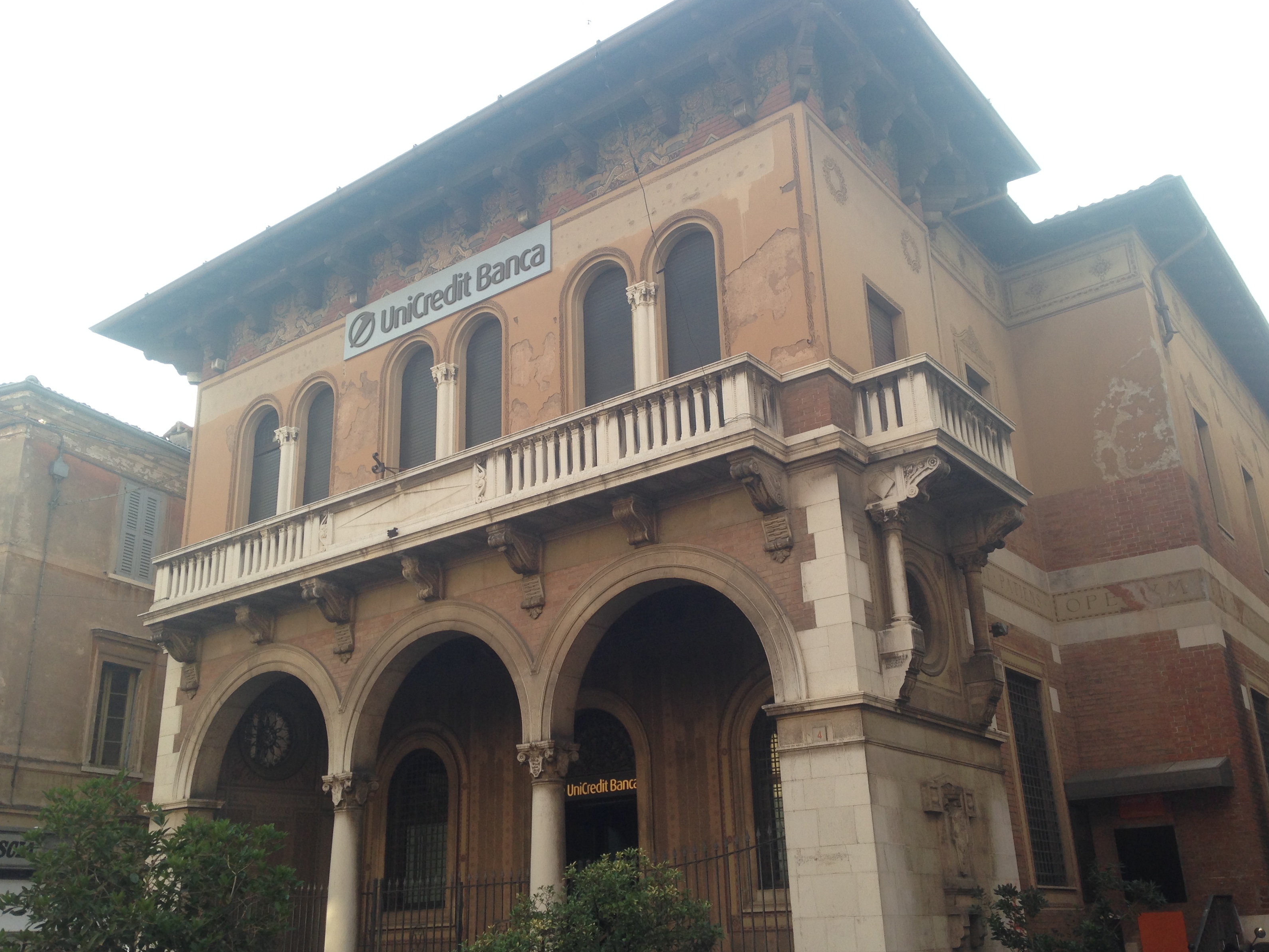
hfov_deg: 54.0
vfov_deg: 41.8
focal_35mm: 34
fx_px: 1246
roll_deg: -0.3
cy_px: 486
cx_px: 647
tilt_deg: +20.3
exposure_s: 1/267
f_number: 2.4
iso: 50
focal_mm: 4.12
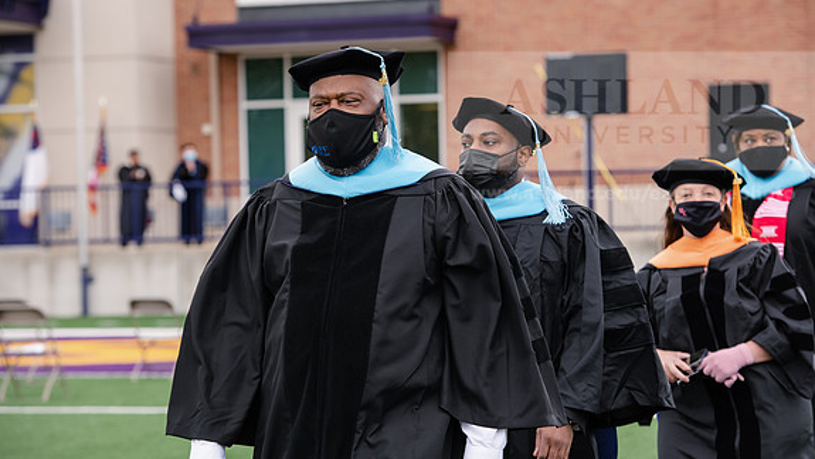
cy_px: 223
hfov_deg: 16.3
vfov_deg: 9.2
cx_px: 405
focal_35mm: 132
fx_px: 2854
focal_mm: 125
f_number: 5.6
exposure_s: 1/640
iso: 500
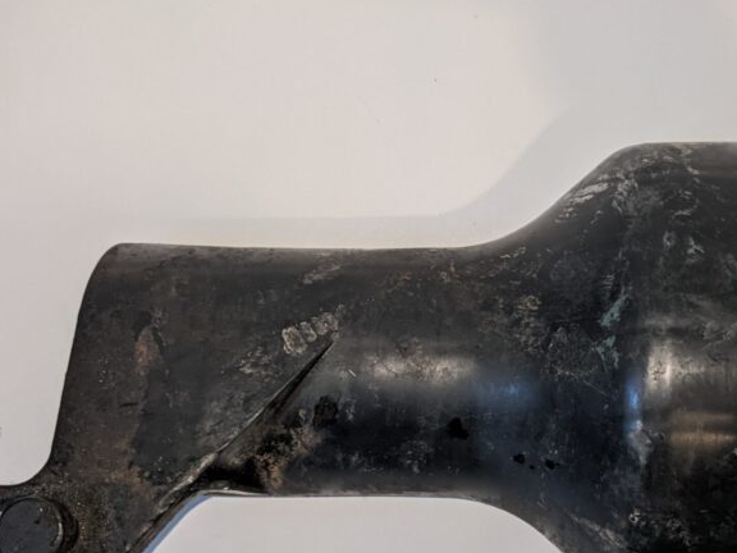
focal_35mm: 48
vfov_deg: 29.9
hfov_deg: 39.1
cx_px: 498
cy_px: 393
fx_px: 1022
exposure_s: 1/60
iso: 202
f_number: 1.73
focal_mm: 4.38
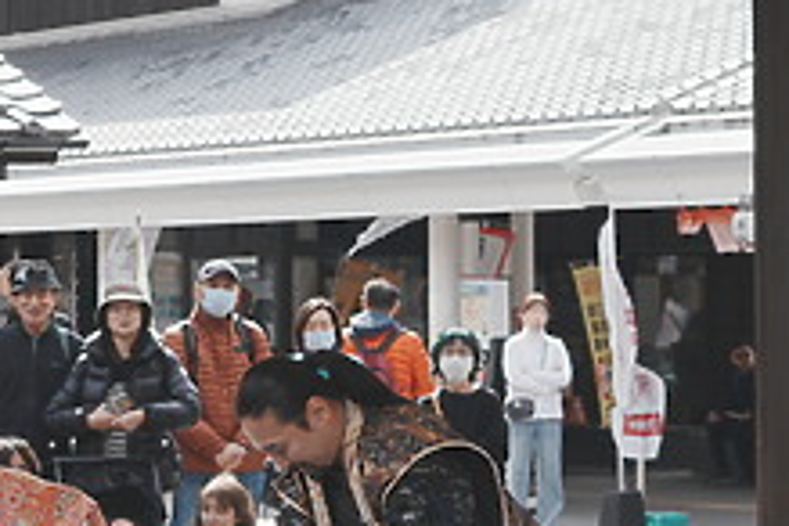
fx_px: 3901
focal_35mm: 178
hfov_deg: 11.5
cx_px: 587
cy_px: 357
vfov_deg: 7.7
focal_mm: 50
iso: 125
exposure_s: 1/640
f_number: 4
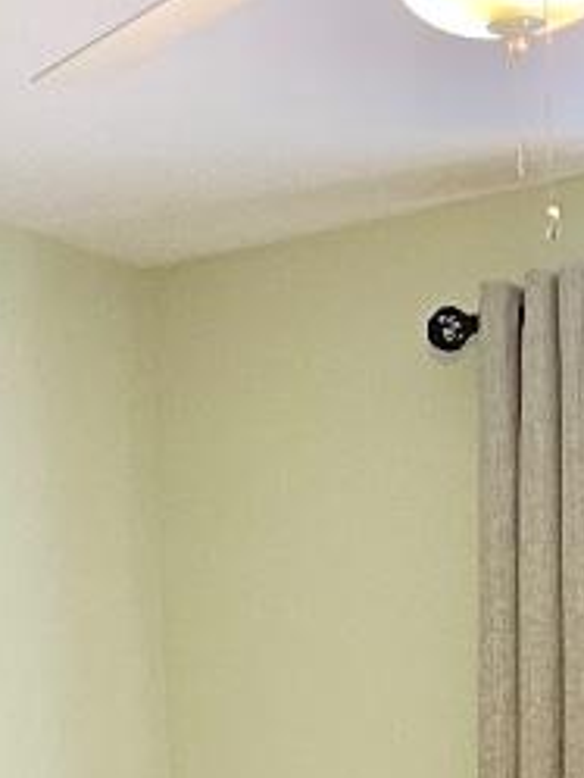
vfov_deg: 11.0
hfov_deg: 9.6
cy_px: 1793
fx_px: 3461
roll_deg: +2.7
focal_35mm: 154
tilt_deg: -8.9
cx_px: 240
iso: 80
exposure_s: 1/60
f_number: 1.6
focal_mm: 5.1
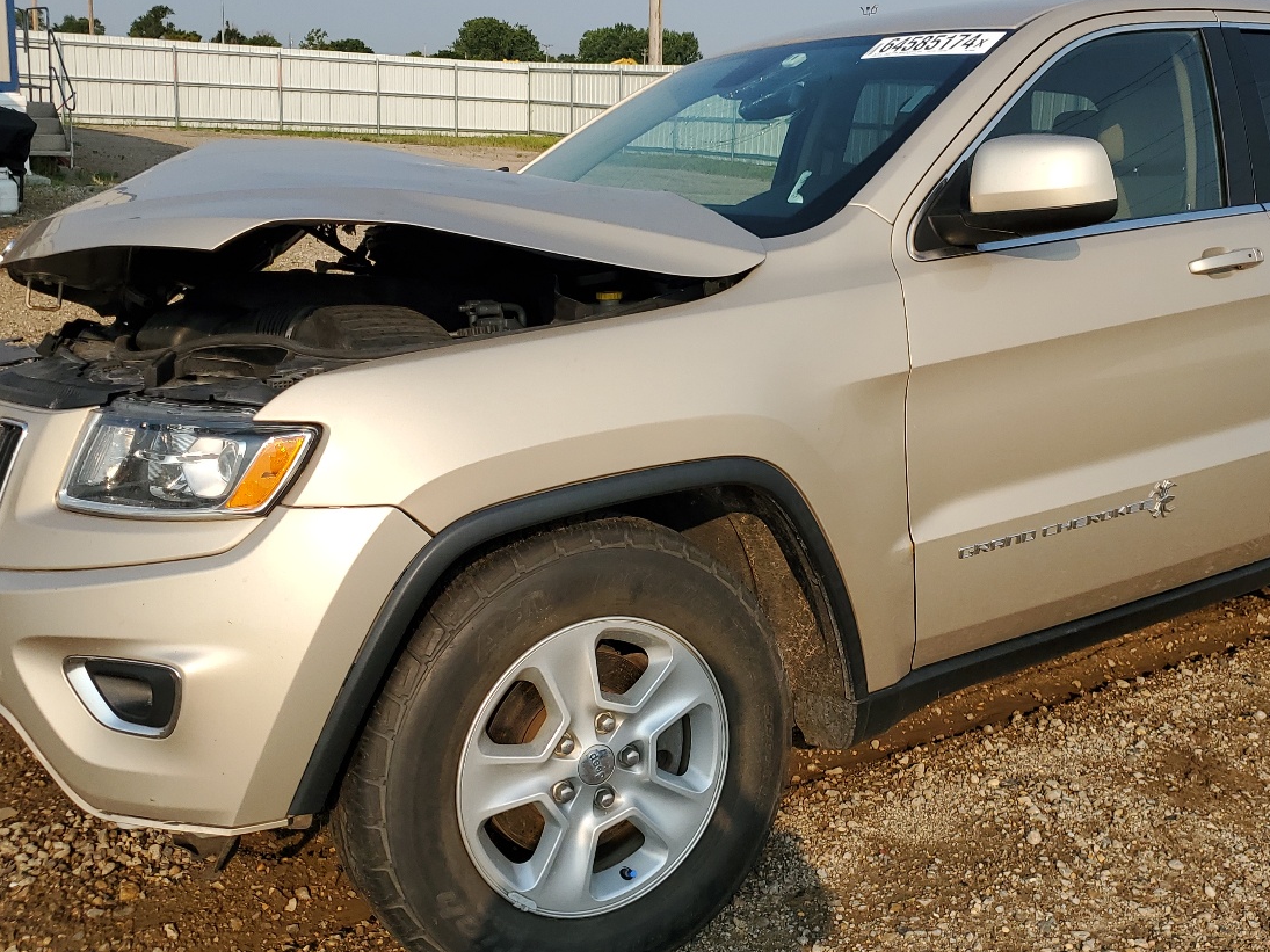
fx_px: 1394
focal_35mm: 38
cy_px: 413
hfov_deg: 48.8
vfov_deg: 37.6
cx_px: 738
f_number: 1.5
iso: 50
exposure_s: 1/3333
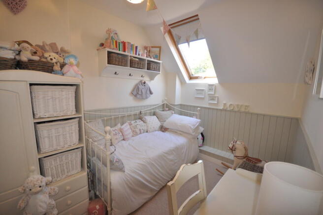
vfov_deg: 77.2
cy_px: 108
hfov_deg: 100.4
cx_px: 162
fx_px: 134
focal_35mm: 15
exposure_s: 1/125
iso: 560
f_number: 4
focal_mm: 10
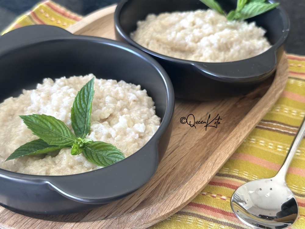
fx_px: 423
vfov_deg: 30.3
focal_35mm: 48
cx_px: 152
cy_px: 114
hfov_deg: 39.7
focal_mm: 6.86
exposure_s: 1/73
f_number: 1.78
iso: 80
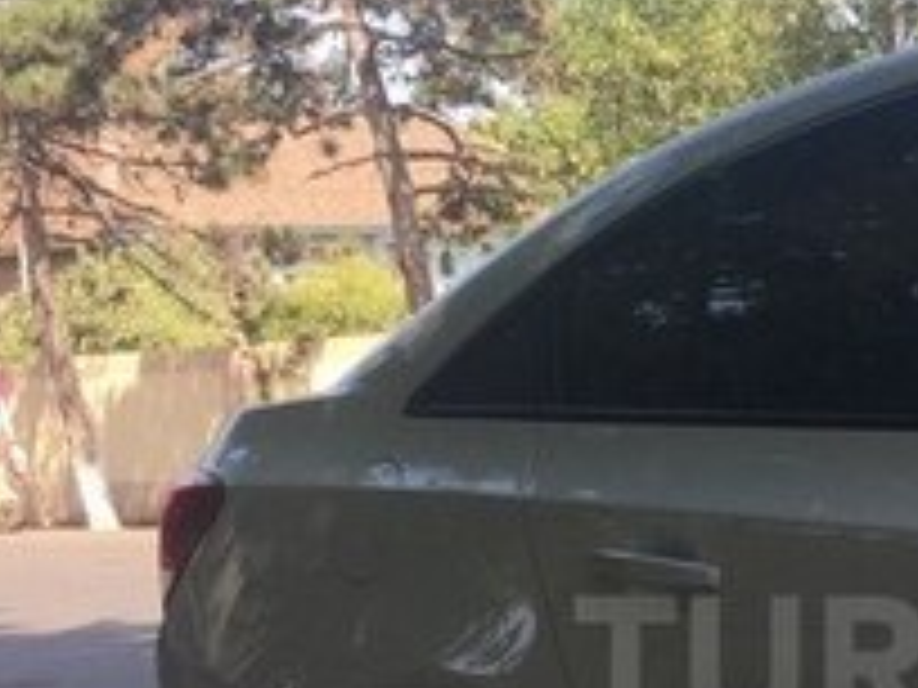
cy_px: 663
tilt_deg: -6.9
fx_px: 2493
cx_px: 1035
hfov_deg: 19.9
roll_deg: +2.5
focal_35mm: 94
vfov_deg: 15.5
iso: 32
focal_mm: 4.15
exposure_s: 1/557
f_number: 2.2
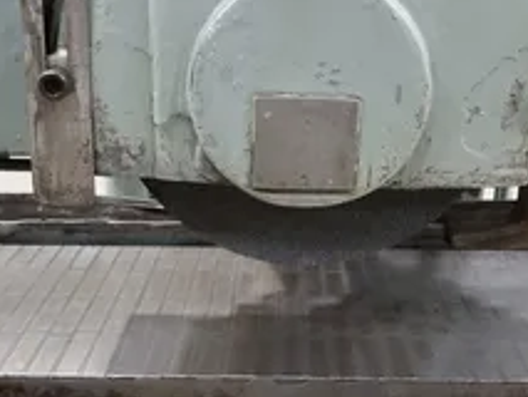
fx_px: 717
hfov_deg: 40.4
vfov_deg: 30.9
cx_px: 293
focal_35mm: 47
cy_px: 206
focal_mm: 7
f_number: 1.8
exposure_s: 1/40
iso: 500
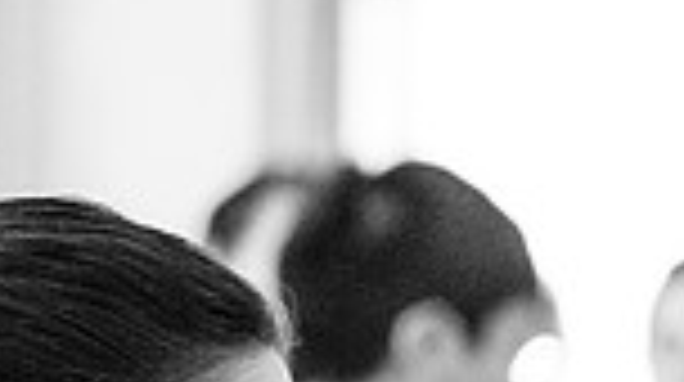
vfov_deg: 2.8
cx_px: 914
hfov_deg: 5.0
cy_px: 658
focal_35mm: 429
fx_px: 7770
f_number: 2.8
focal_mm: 107
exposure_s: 1/30
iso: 12800
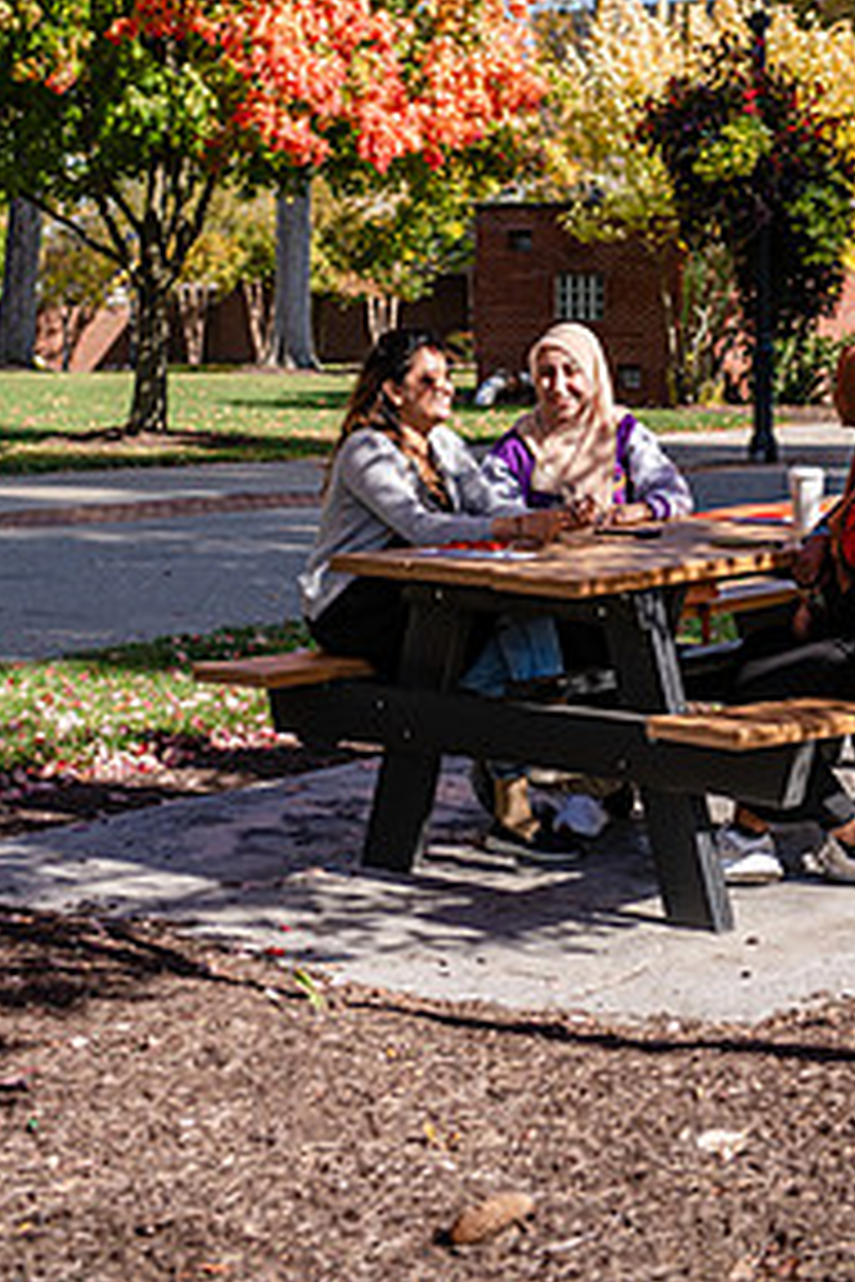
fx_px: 2921
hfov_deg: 16.6
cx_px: 486
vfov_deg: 24.4
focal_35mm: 82
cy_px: 274
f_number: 3.5
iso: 100
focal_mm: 52
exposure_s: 1/640
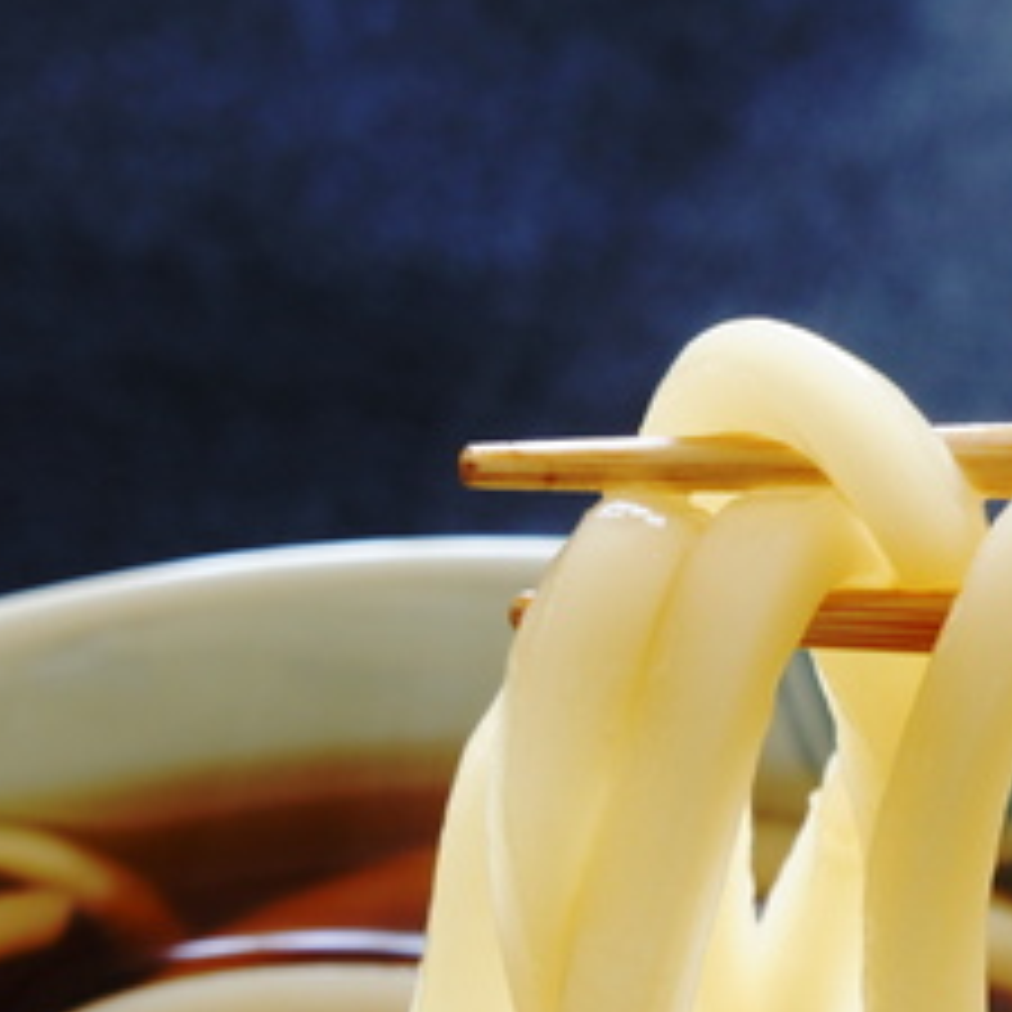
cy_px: 650
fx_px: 6589
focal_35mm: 199
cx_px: 1079
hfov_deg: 8.7
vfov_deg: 8.8
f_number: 9
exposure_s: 1/8
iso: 200
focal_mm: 55
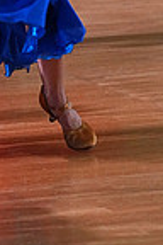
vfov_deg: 6.1
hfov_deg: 4.1
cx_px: -147
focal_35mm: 335
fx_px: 2275
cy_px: -134
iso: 6400
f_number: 4.5
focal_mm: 83
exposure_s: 1/400
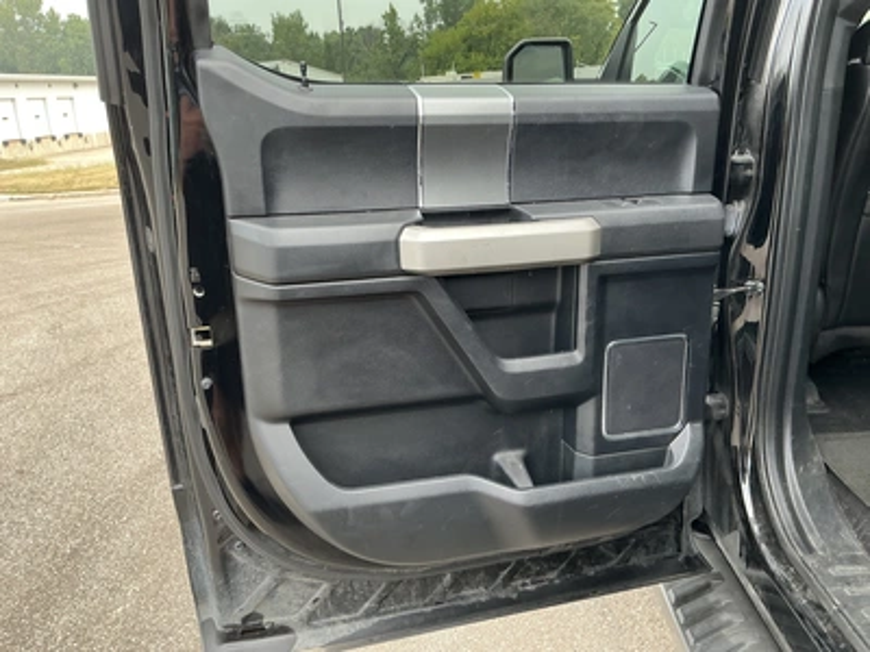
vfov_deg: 49.7
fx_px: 704
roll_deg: +4.3
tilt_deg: -17.2
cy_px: 326
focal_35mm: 28
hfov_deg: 63.4
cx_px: 435
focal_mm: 3
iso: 32
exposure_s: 1/122
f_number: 1.8
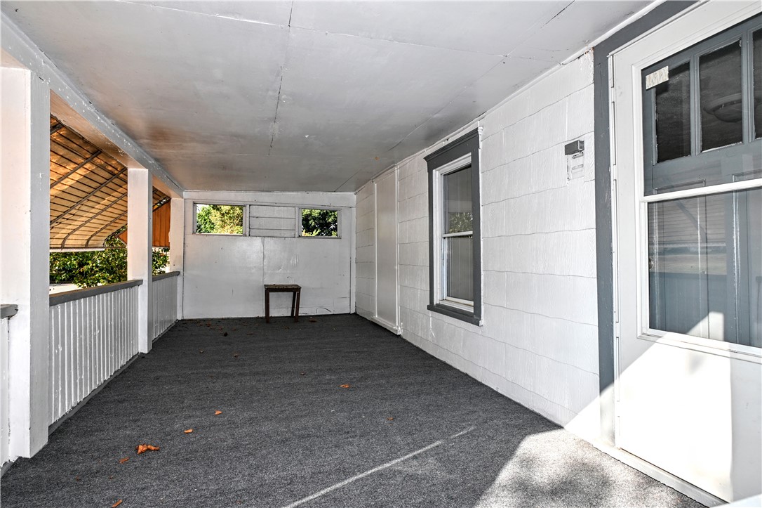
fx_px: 381
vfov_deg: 67.3
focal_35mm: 18
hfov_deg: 90.0
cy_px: 254
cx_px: 381
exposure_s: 1/125
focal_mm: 12
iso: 100
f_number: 5.6
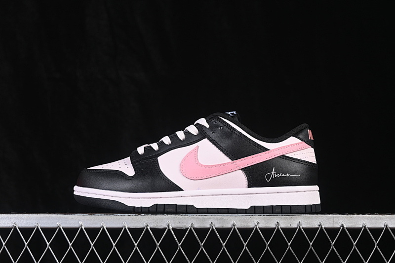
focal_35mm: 75
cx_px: 198
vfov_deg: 18.2
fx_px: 823
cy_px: 132
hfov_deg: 27.0
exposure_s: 1/60
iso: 160
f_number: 7.1
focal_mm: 50
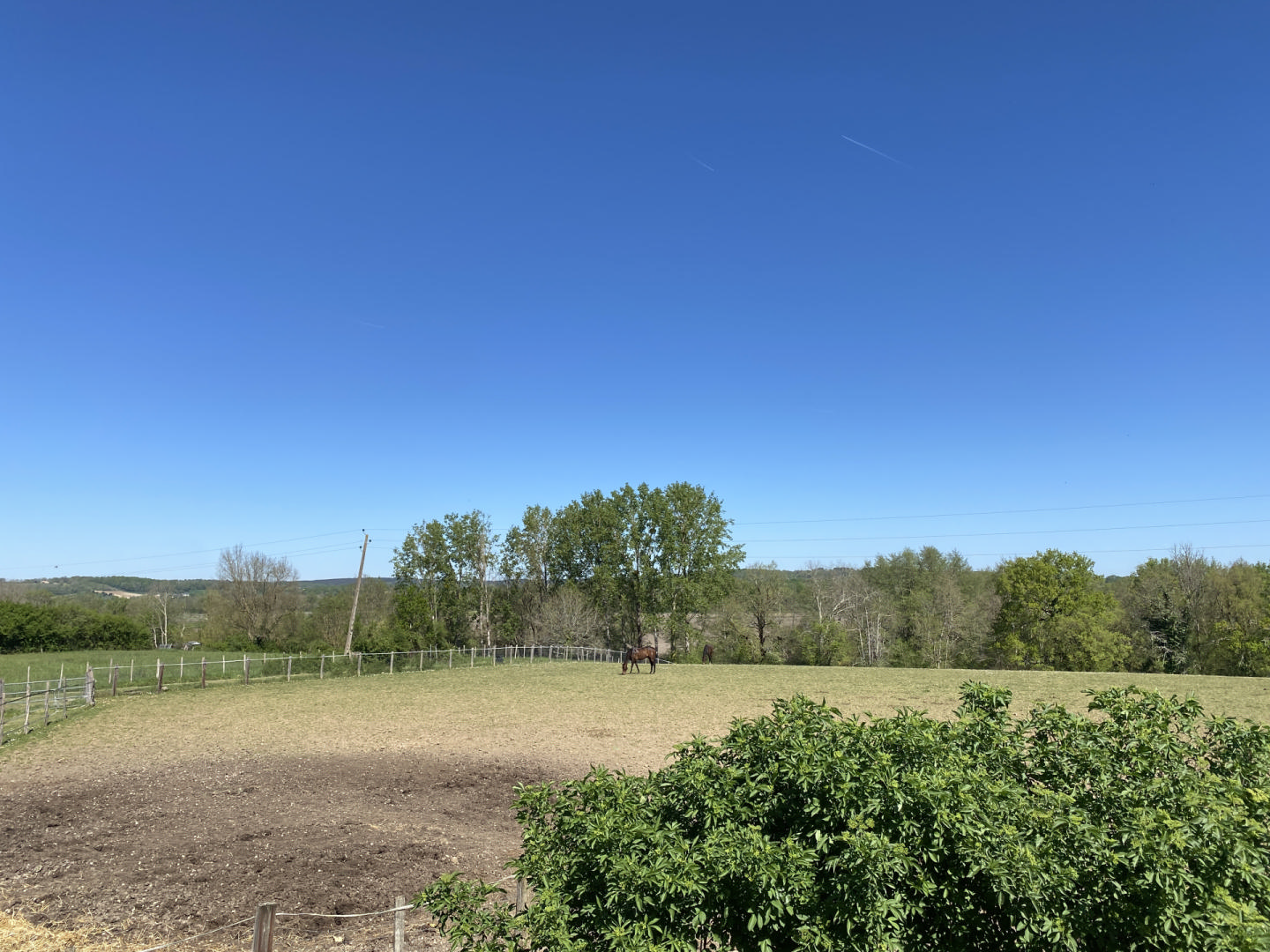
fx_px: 954
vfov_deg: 53.1
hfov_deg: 67.3
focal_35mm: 26
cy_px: 476
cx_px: 635
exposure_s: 1/3125
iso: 32
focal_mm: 4.25
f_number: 1.8
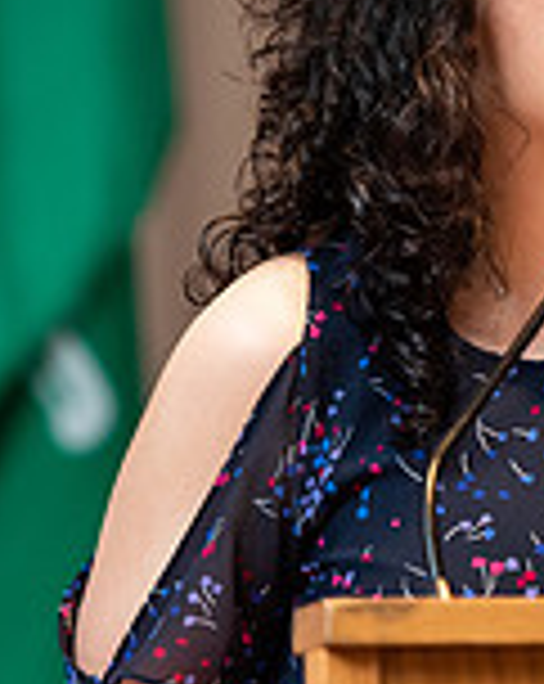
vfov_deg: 3.3
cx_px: 647
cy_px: 403
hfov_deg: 2.6
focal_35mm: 592
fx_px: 11950
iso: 1600
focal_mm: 165
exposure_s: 1/200
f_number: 3.5
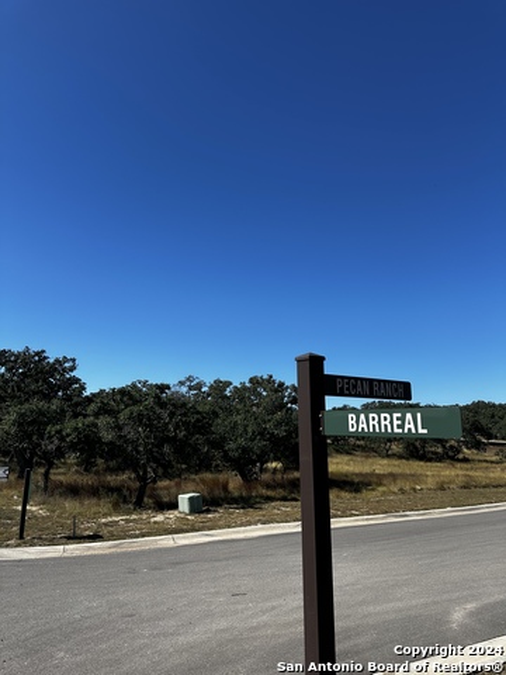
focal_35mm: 24
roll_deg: -0.6
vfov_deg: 71.6
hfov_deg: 56.8
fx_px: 468
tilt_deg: +13.4
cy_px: 338
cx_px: 253
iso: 80
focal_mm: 6.86
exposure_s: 1/4348
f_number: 1.78
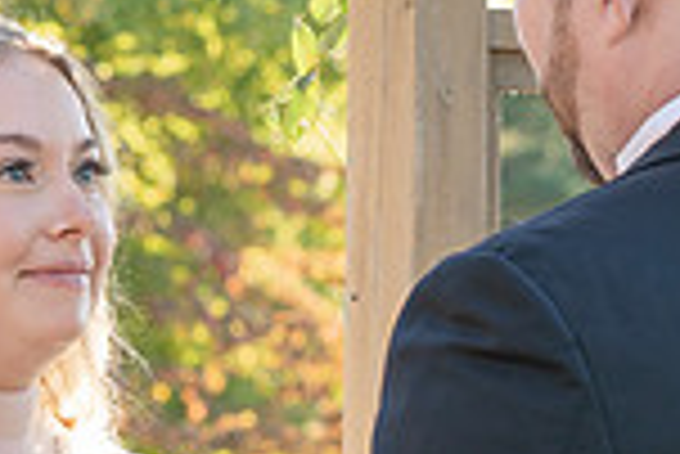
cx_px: 385
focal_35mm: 355
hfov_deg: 5.8
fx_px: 6712
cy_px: 514
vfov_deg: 3.9
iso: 400
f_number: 5.6
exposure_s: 1/250
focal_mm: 70
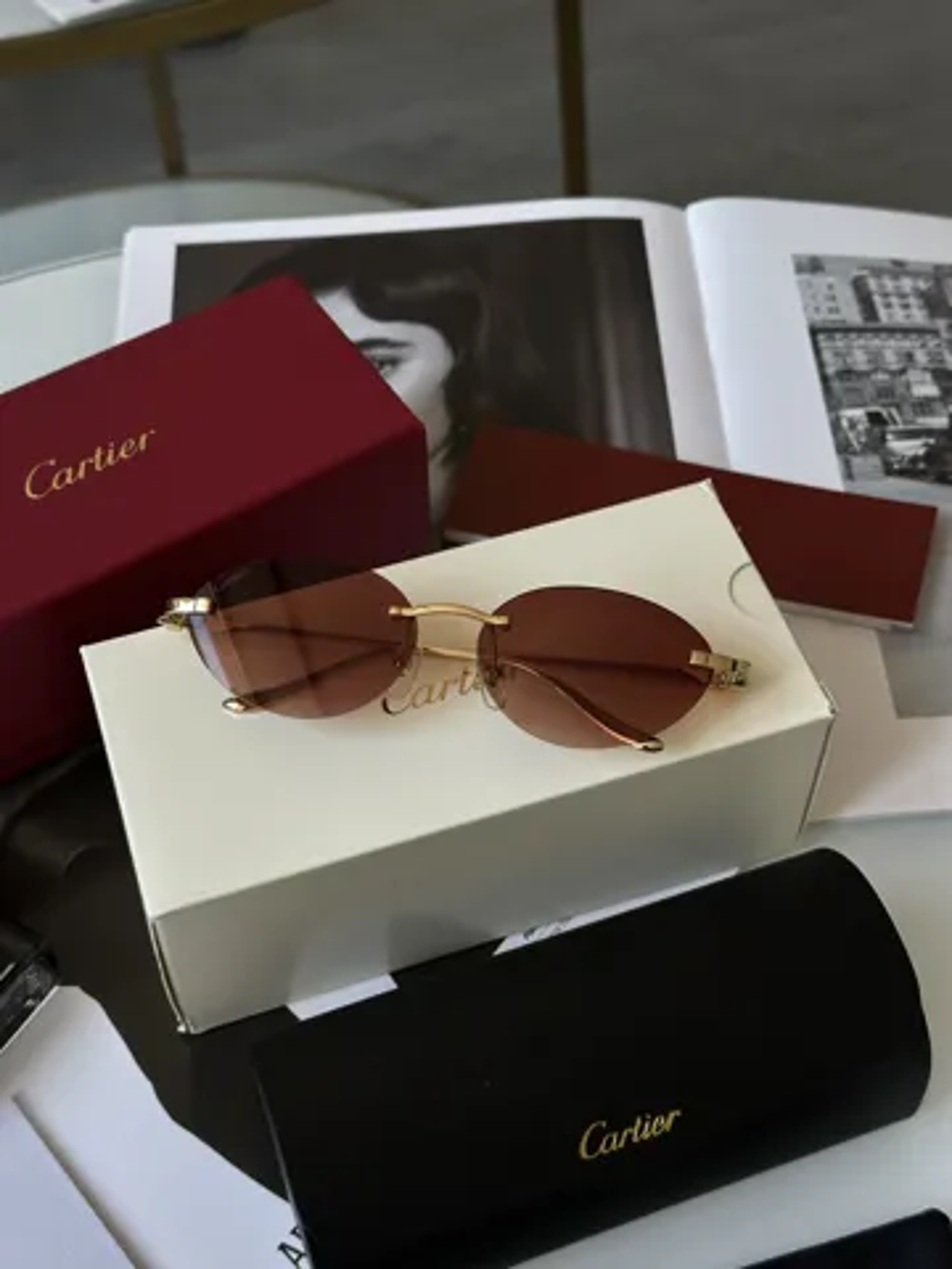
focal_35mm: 48
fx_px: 1760
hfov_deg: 30.3
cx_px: 476
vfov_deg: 39.7
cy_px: 634
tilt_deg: -52.7
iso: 64
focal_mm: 6.86
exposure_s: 1/308
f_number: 1.78
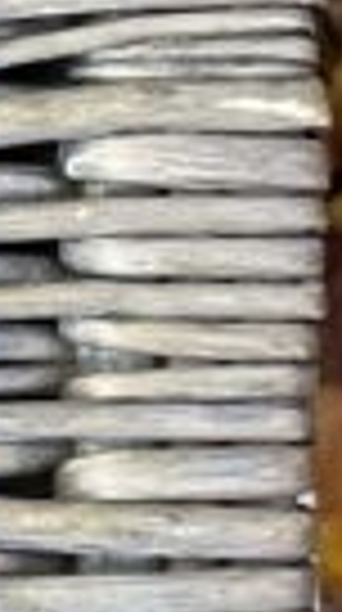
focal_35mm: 214
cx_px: -1359
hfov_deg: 4.7
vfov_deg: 10.0
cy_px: 576
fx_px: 3467
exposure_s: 1/121
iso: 64
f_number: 1.5
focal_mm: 5.7
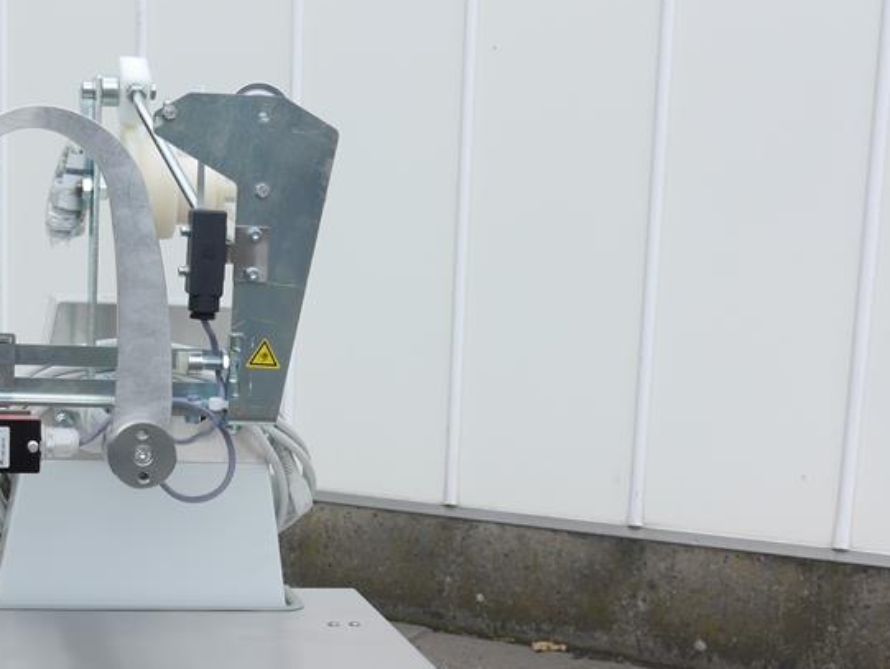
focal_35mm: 68
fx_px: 1750
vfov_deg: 21.3
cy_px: 554
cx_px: 197
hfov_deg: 28.0
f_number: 7.1
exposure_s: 1/250
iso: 160
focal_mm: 18
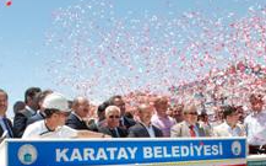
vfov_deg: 21.7
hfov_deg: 35.7
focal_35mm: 57
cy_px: 172
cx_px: 130
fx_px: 413
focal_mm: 18
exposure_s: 1/500
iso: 640
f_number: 11
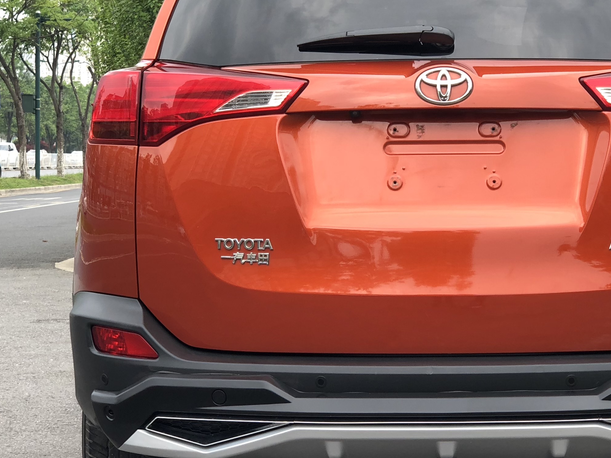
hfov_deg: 18.6
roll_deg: -0.5
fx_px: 1853
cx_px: 427
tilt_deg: -3.2
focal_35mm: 105
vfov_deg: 14.1
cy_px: 207
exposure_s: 1/50
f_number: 2.4
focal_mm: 6
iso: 16
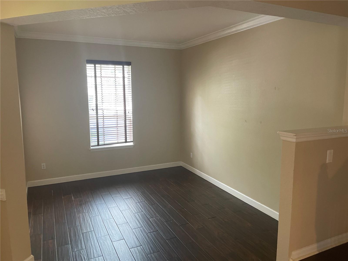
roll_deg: +0.2
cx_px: 174
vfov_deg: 53.1
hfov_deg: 67.3
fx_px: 261
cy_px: 130
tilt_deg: -7.9
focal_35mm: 26
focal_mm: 4.2
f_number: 1.6
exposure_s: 1/60
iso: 200
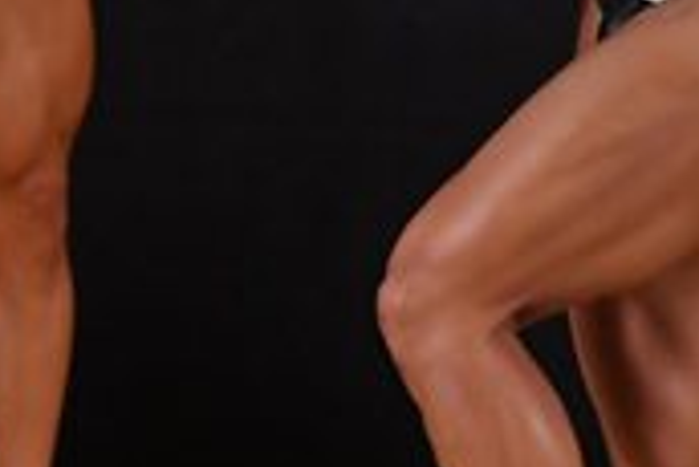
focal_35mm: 1081
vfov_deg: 1.3
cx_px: -620
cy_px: -61
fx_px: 21007
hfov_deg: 1.9
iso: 3200
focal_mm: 160
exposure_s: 1/400
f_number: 5.6
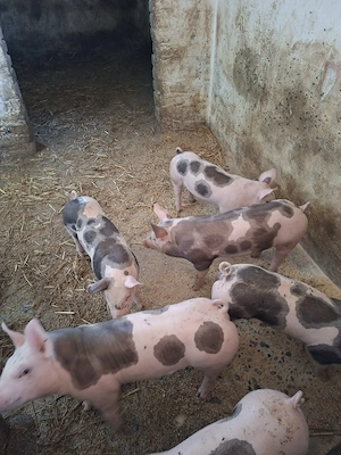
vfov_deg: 73.9
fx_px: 302
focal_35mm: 23
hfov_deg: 58.9
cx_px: 170
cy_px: 228
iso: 640
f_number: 1.8
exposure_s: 1/25
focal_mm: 5.54
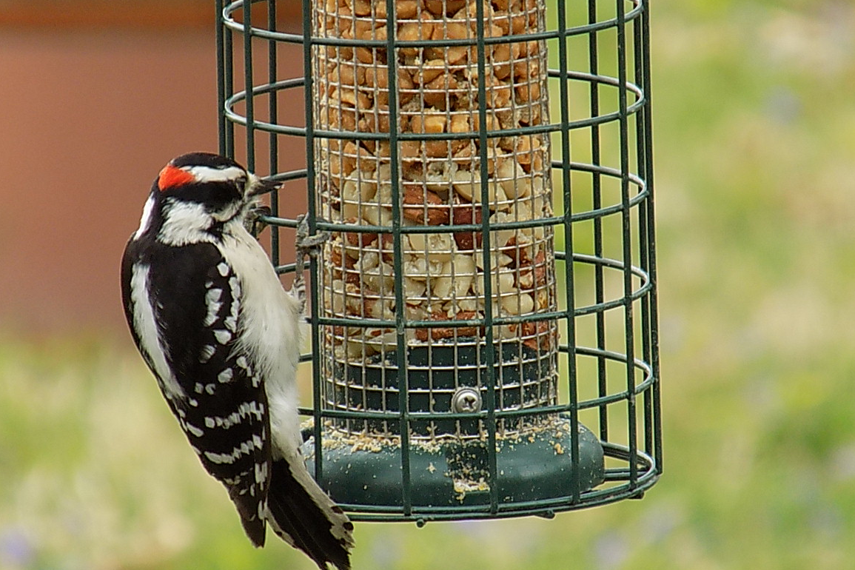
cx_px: 447
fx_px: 21563
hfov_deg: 2.3
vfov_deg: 1.5
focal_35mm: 908
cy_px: 295
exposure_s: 1/125
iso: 160
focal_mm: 112
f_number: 5.9
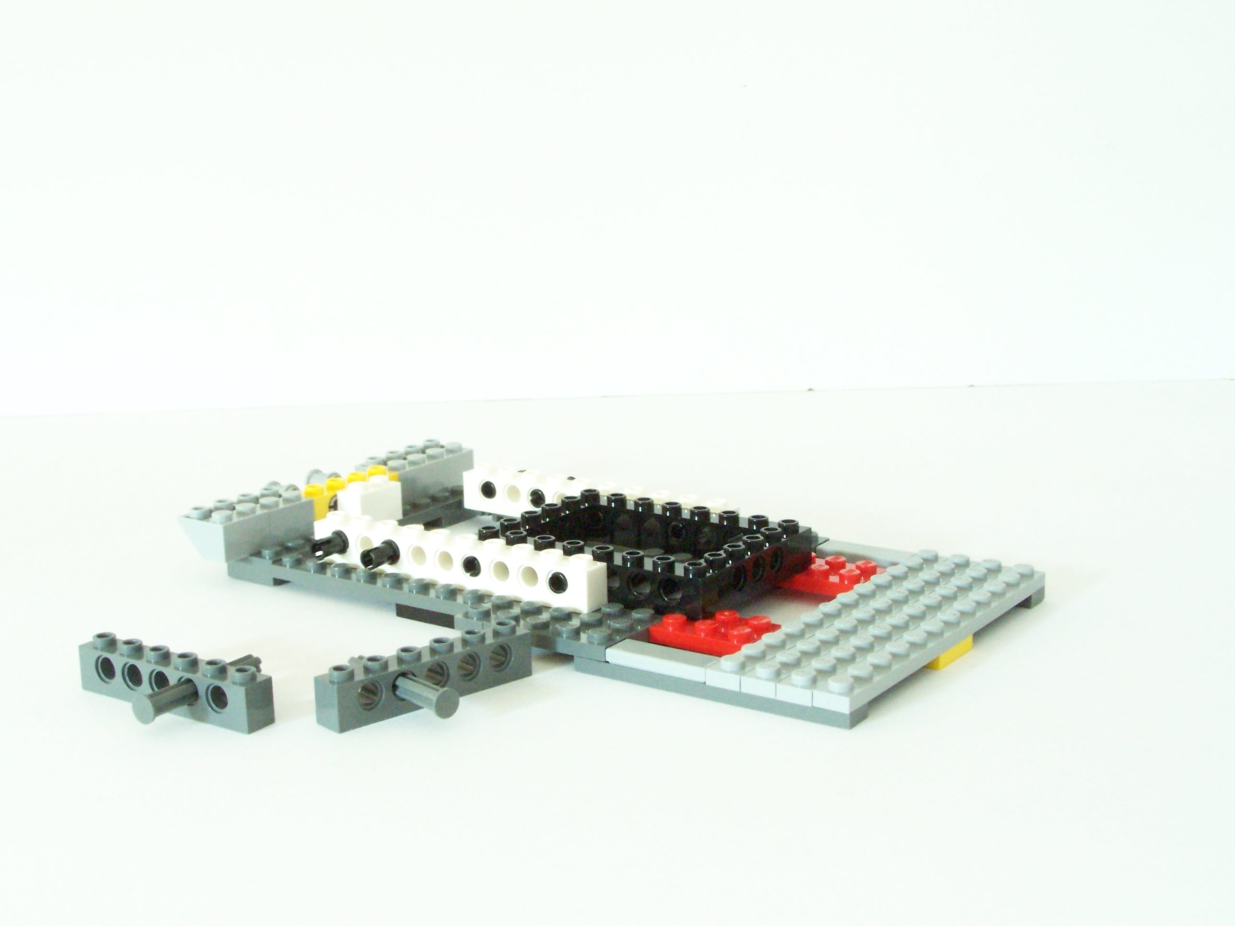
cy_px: 463
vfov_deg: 28.6
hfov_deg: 37.5
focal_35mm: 51
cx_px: 618
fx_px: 1820
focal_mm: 8.5
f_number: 6.3
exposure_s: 1/4
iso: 400
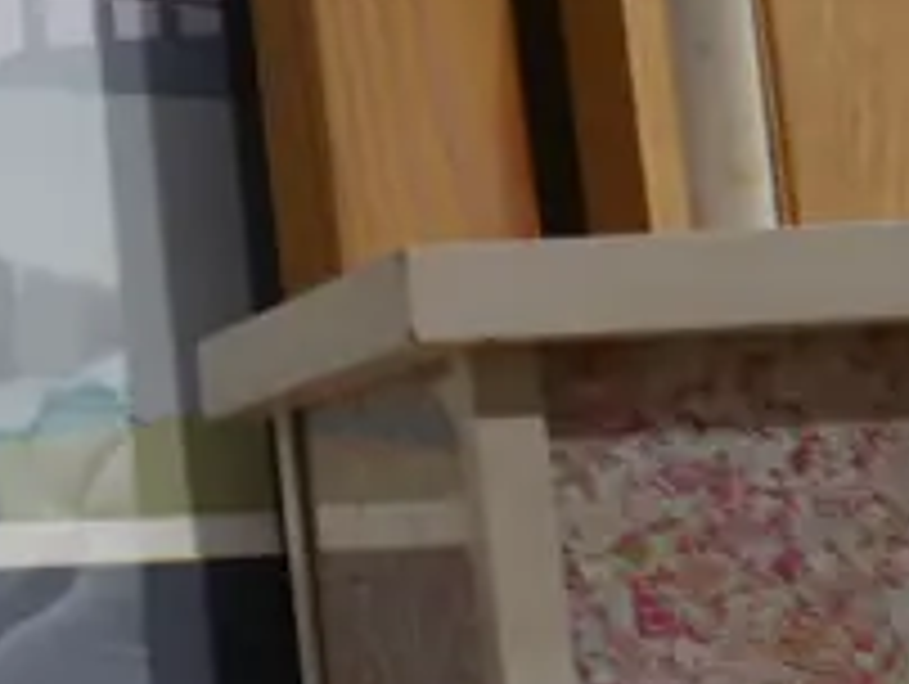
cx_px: -1251
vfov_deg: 9.1
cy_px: 32
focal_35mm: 162
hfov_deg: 10.5
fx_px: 4259
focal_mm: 16
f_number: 4
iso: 250
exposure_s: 1/60
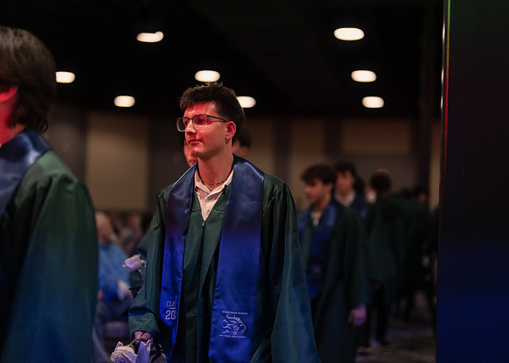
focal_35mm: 53
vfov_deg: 26.6
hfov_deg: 36.7
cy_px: 182
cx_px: 254
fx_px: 767
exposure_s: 1/500
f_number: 1.2
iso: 1250
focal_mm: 50
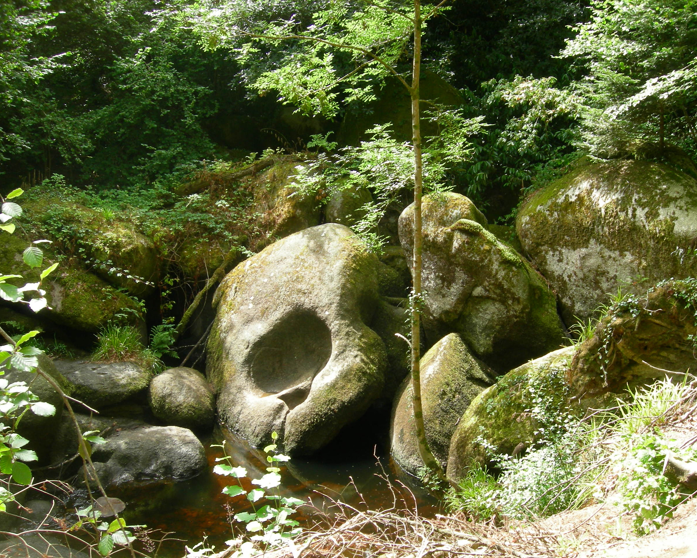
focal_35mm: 38
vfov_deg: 39.2
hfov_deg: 47.9
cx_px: 374
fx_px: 784
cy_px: 282
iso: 64
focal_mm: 7.5
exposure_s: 1/56.1
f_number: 4.8
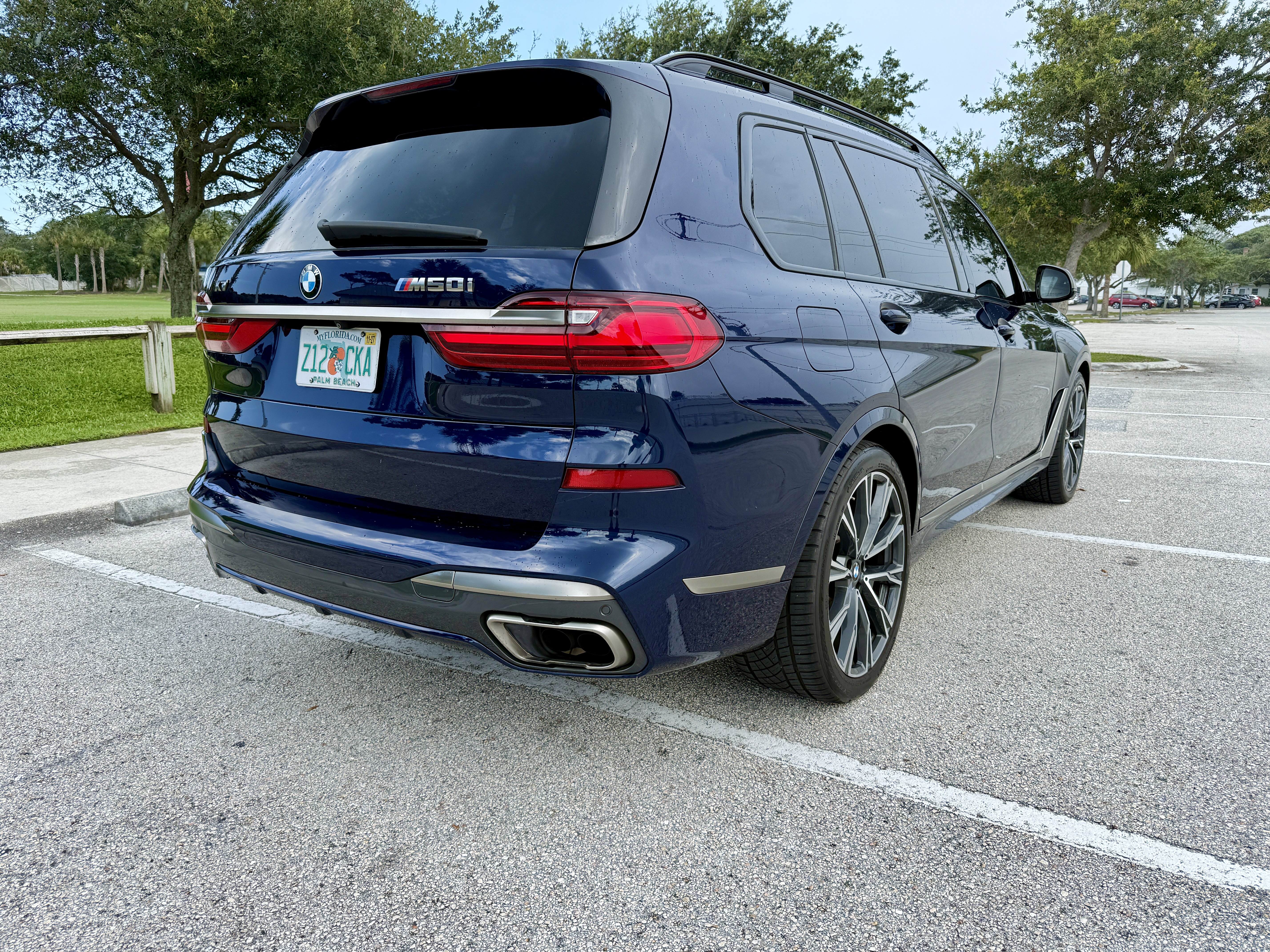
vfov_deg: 56.8
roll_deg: -0.7
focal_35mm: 24
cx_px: 635
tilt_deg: -11.2
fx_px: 881
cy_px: 476
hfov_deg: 71.6
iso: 80
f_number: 1.78
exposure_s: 1/931
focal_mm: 6.76
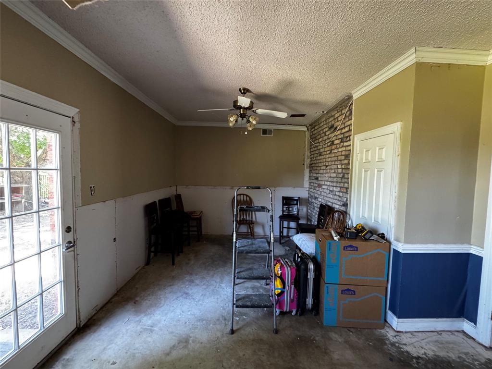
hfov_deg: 102.1
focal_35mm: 14
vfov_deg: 85.7
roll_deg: -1.5
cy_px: 184
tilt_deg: -4.5
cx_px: 246
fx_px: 199
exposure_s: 1/60
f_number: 2.2
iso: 1000
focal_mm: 2.22
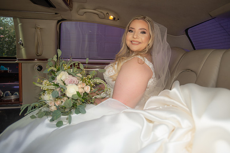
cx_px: 115
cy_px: 76
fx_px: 160
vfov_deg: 51.2
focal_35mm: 25
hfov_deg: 71.5
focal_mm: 25
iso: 64
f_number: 2.8
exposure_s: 1/60
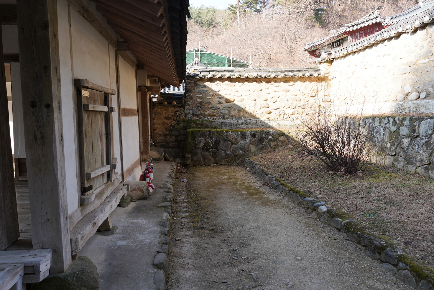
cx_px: 217
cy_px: 145
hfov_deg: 60.3
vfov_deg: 42.3
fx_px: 374
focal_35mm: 31
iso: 160
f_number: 6.3
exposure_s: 1/100
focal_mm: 31
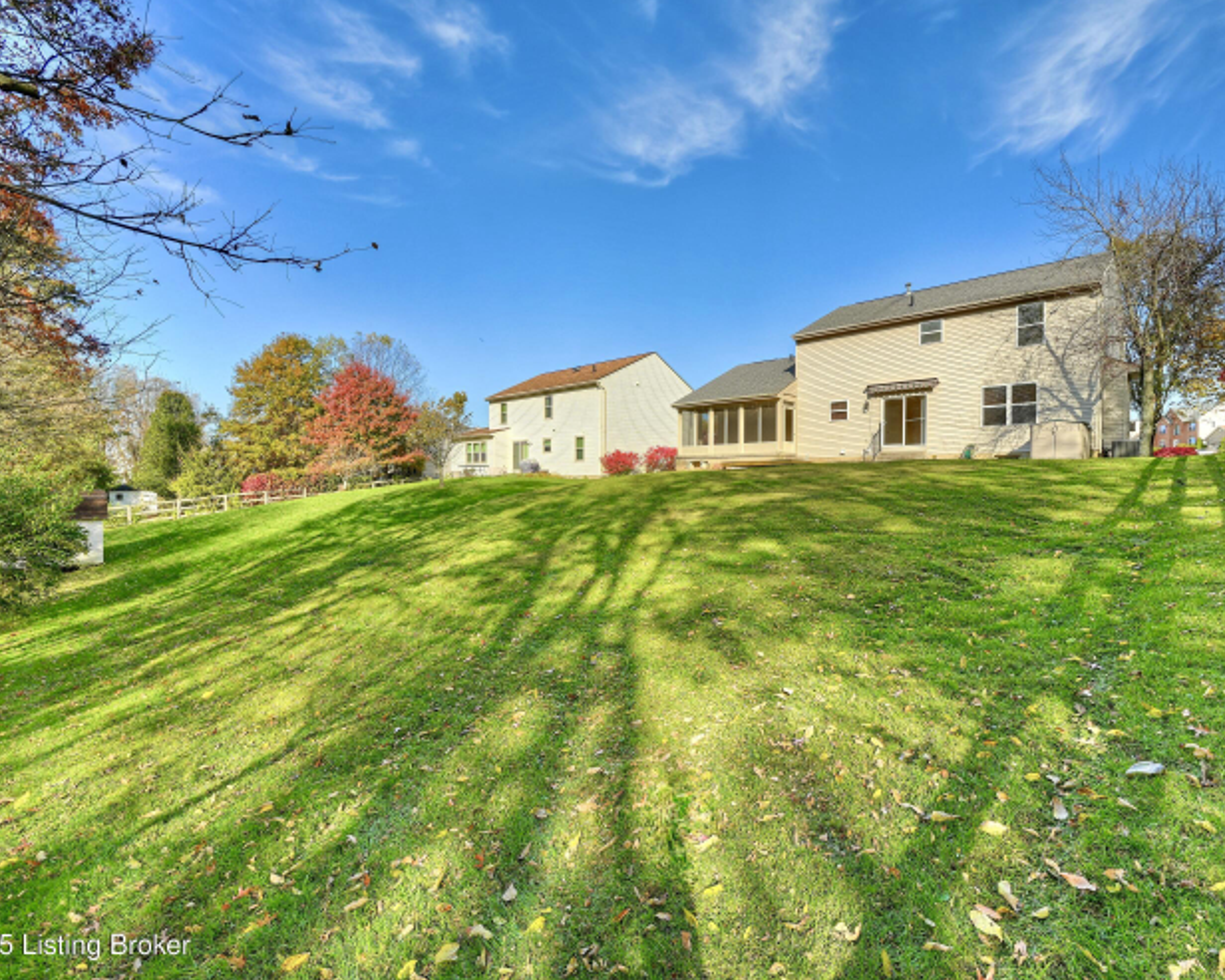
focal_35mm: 16
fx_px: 580
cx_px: 674
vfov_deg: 80.4
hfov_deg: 92.8
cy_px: 493
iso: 100
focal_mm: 14
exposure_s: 1/30
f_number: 11
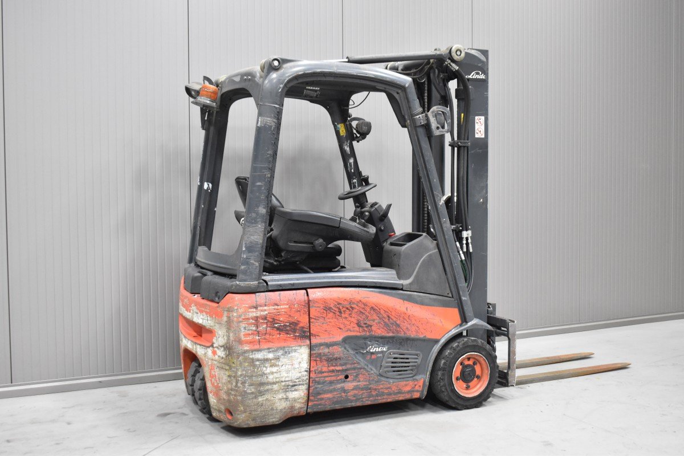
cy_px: 228
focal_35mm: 42
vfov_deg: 31.9
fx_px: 798
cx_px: 342
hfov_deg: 46.4
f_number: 4.5
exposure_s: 1/25
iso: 1600
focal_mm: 28
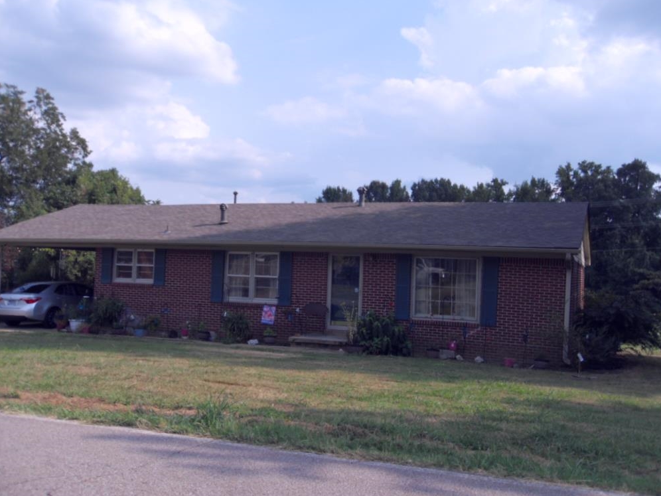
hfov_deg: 51.4
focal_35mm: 36
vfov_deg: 39.7
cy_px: 242
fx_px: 687
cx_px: 338
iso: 80
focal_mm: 6.3
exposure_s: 1/180
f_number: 8.2
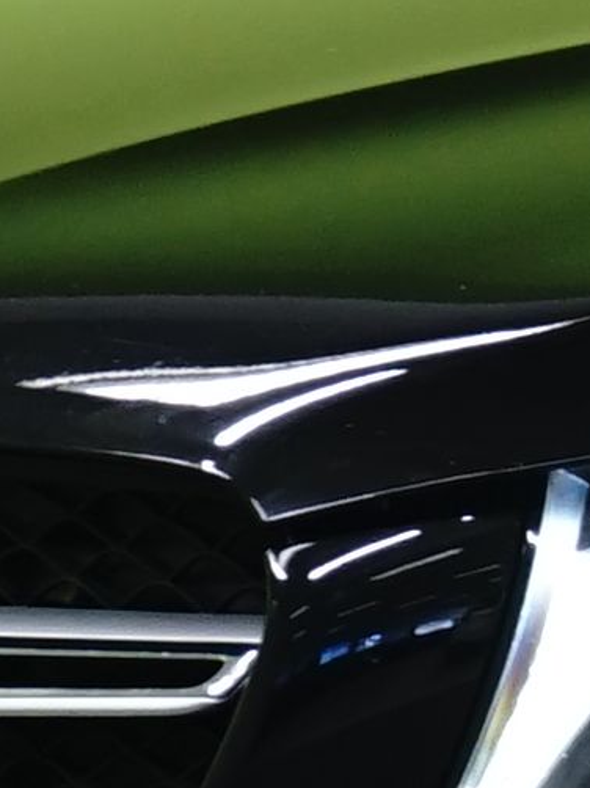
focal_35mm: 793
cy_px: 224
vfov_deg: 2.5
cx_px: 2308
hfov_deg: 1.9
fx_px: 18037
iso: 500
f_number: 8
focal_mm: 69
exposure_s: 1/6
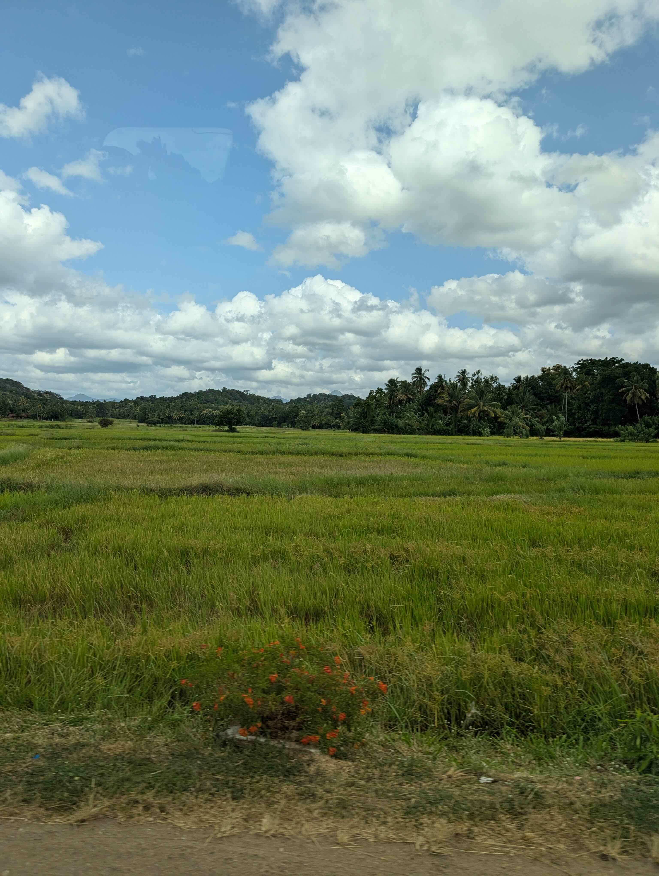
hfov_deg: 56.9
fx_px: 608
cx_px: 330
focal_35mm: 24
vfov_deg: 71.5
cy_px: 438
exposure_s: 1/1103
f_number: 1.68
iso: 22
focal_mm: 6.9
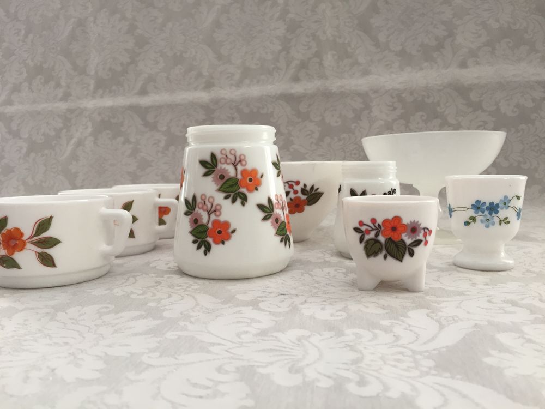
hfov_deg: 61.7
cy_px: 204
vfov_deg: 48.2
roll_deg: +0.2
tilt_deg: -4.7
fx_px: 457
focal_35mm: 29
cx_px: 272
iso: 64
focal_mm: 4.15
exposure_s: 1/33
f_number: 2.2
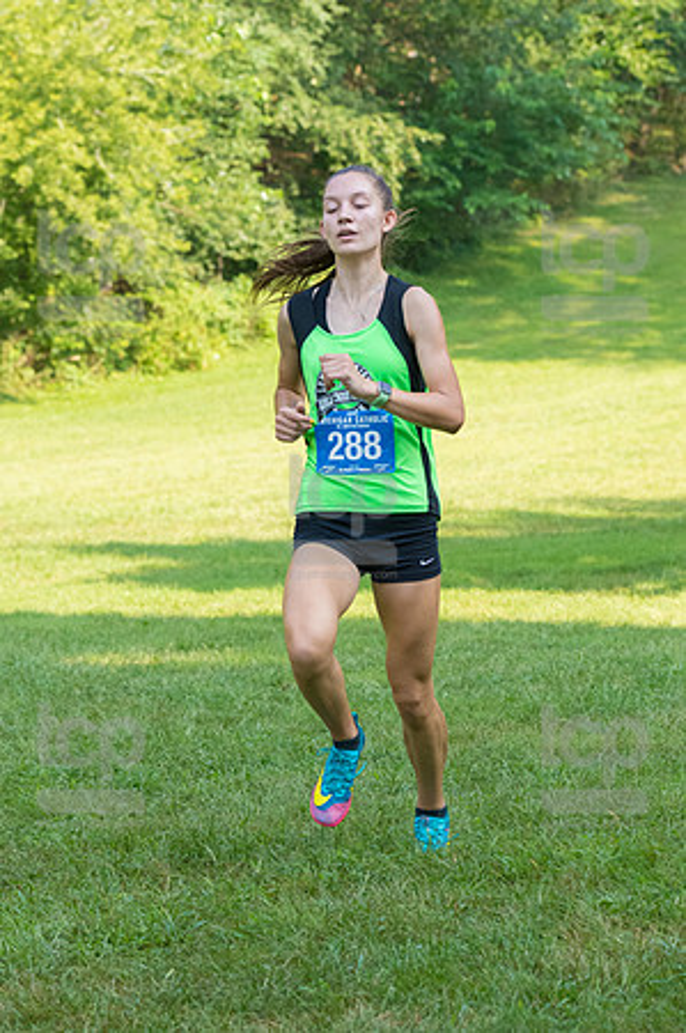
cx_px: 343
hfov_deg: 9.9
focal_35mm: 138
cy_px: 516
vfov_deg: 14.9
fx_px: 3953
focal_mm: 92
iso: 2000
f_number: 5
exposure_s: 1/1600
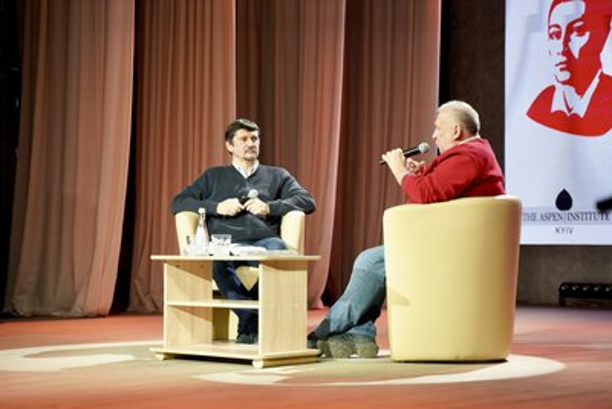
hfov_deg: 27.0
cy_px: 204
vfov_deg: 18.2
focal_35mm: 75
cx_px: 306
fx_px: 1275
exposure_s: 1/640
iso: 1600
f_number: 3.5
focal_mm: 75
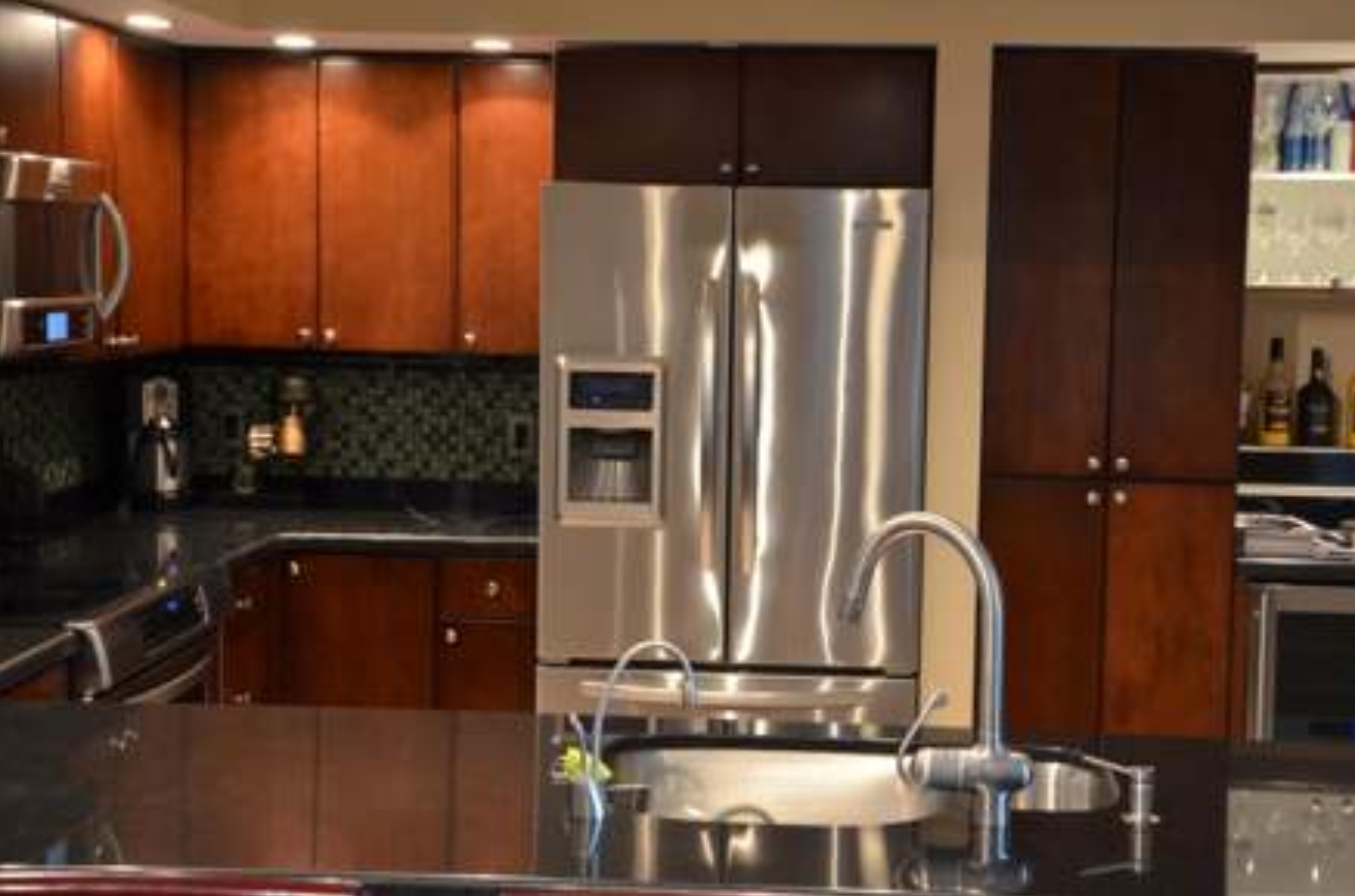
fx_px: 2102
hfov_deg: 35.7
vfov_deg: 24.1
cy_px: 408
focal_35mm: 56
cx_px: 738
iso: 640
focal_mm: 34
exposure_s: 1/4
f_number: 8
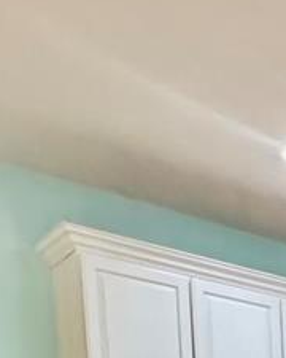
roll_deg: +1.7
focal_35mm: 73
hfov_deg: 18.1
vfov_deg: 19.8
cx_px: 458
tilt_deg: -6.6
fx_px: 772
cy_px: 630
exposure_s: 1/60
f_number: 2.2
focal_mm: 2.22
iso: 1250
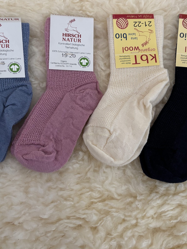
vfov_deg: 44.3
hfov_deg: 34.3
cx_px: 98
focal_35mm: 42
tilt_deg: -74.8
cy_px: 90
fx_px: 302
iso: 200
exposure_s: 1/50
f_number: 1.6
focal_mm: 5.96
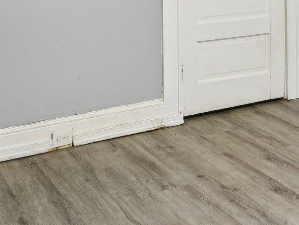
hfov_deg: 31.0
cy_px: -89
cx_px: 112
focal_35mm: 62
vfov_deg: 20.9
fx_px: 536
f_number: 8
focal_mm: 19
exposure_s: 1/13
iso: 400
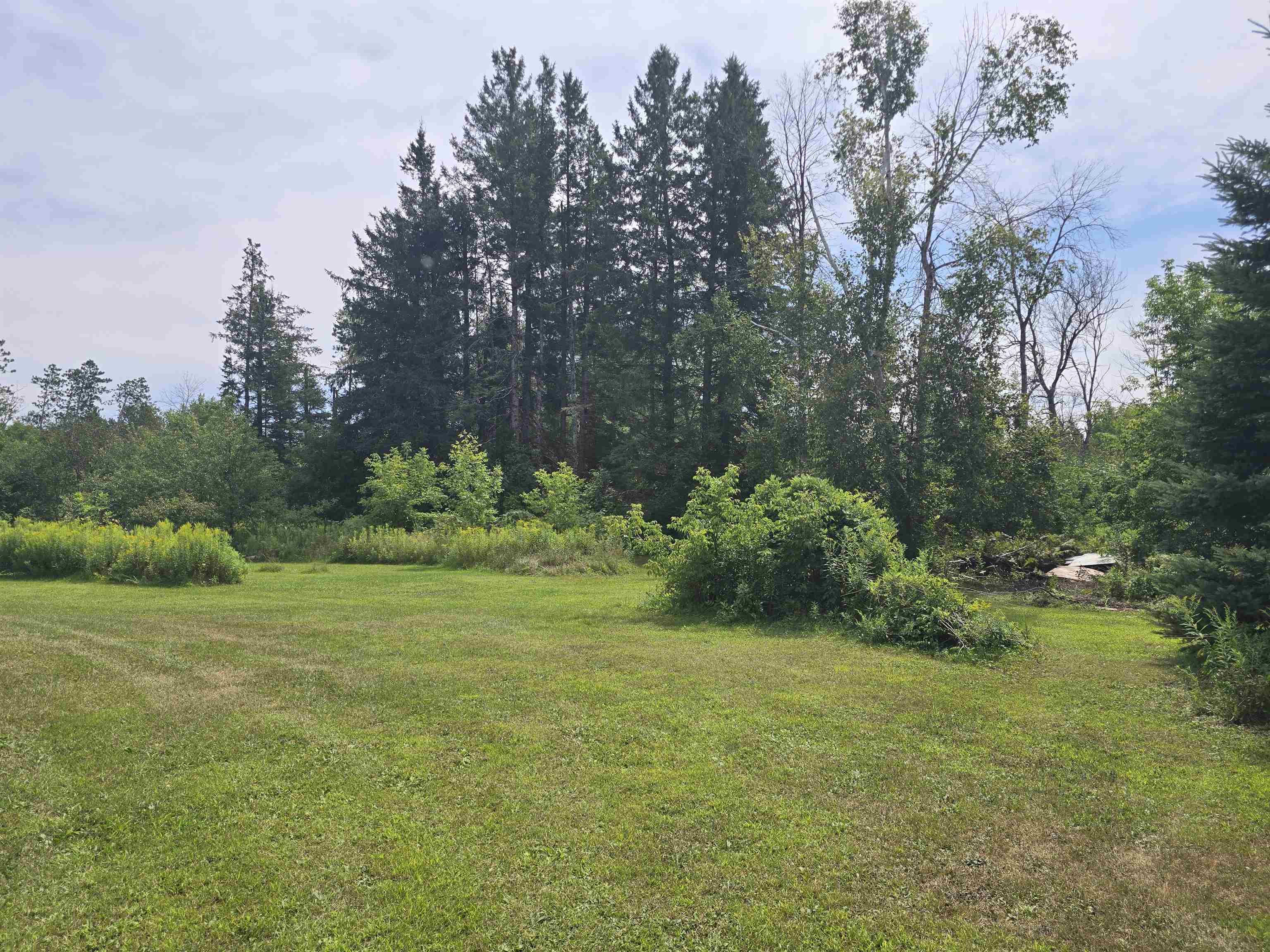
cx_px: 635
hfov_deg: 73.9
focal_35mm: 23
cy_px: 476
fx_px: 844
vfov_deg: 58.9
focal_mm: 6.3
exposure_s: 1/843
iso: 12
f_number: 1.7
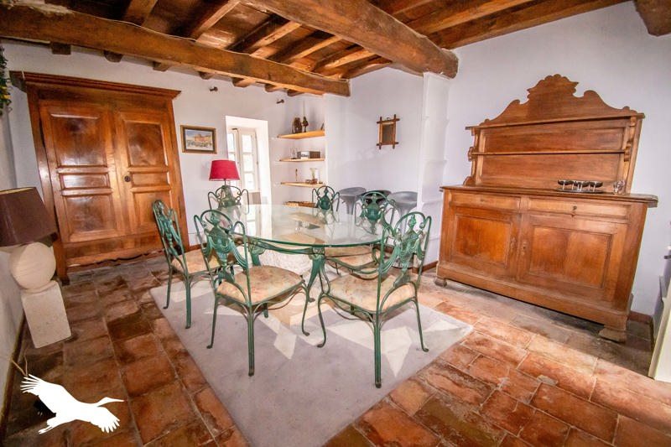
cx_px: 336
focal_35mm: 15
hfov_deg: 100.4
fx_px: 280
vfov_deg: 77.3
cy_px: 224
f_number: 5.6
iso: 2500
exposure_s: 1/30
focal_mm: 10
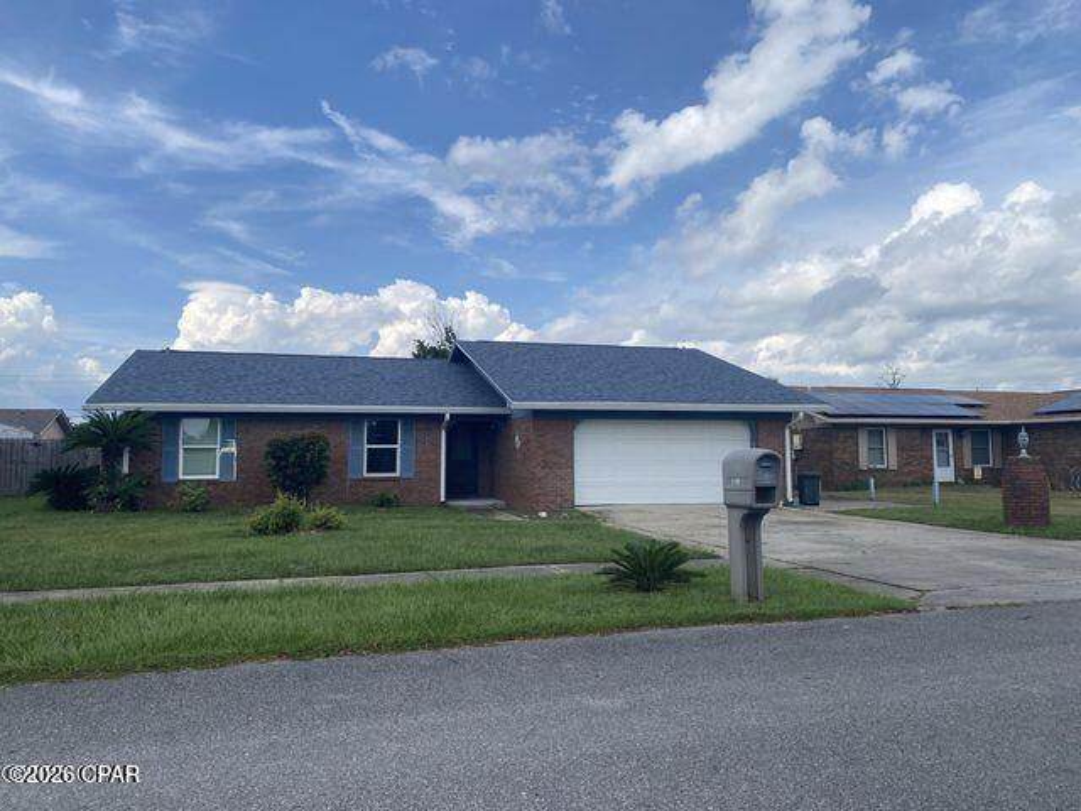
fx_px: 812
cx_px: 540
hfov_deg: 67.3
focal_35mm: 26
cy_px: 406
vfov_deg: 53.1
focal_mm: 4.25
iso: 32
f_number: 1.8
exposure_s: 1/3300
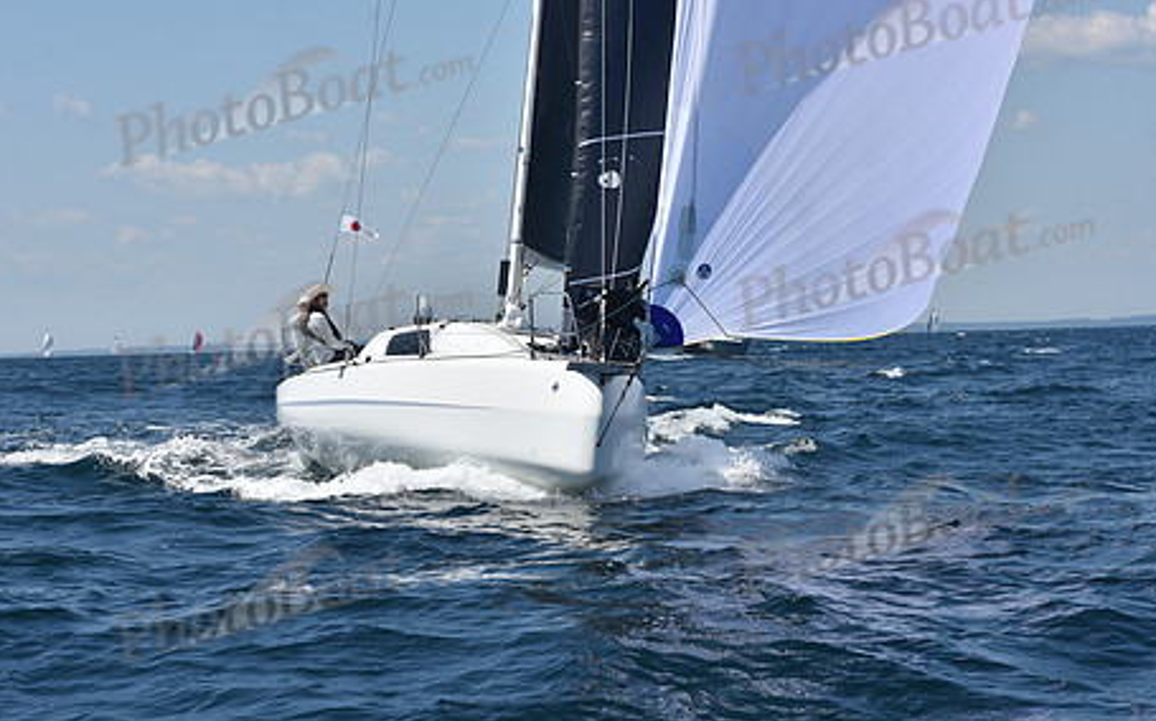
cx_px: 607
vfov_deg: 11.2
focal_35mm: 117
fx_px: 3685
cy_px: 430
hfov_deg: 17.8
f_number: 9
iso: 200
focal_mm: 90
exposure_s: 1/1000
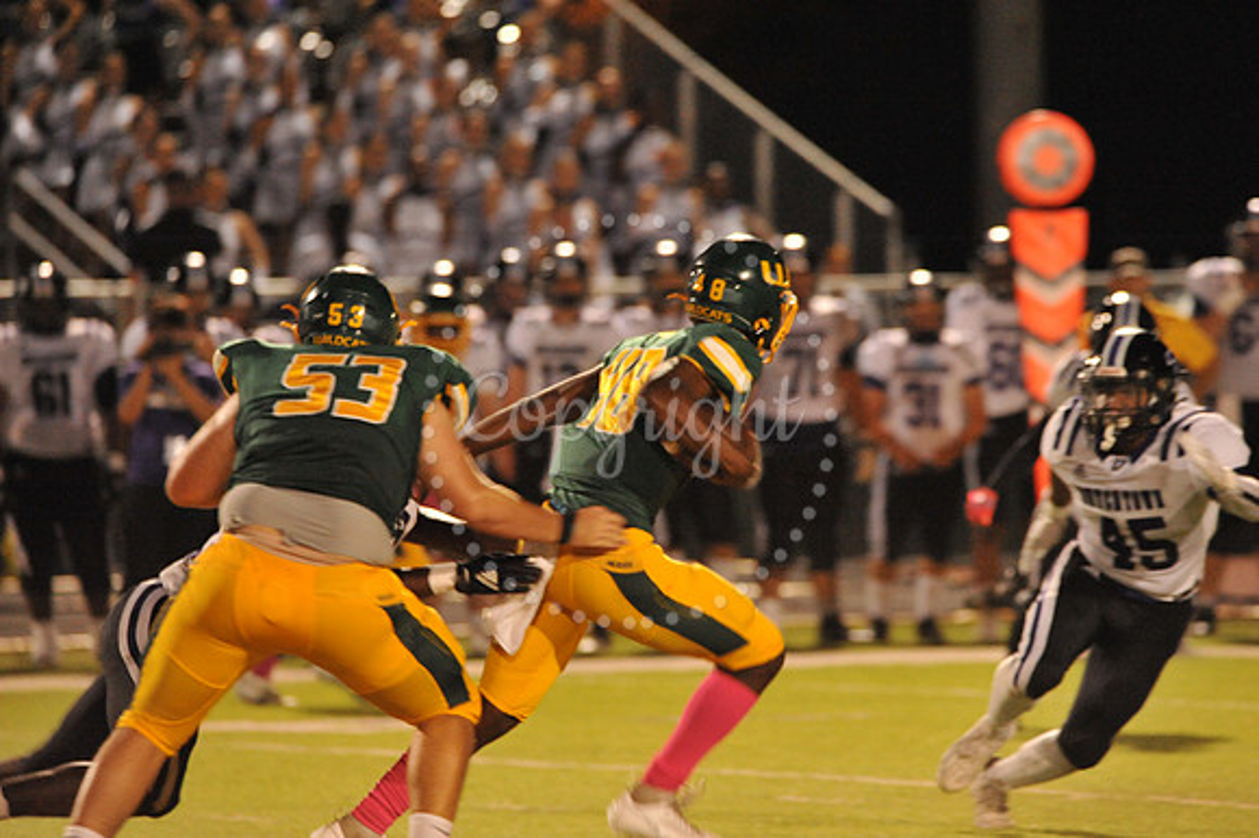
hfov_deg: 5.4
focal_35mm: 380
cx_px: 630
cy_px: 419
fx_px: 13281
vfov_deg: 3.6
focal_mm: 380
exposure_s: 1/160
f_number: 6.3
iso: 6400
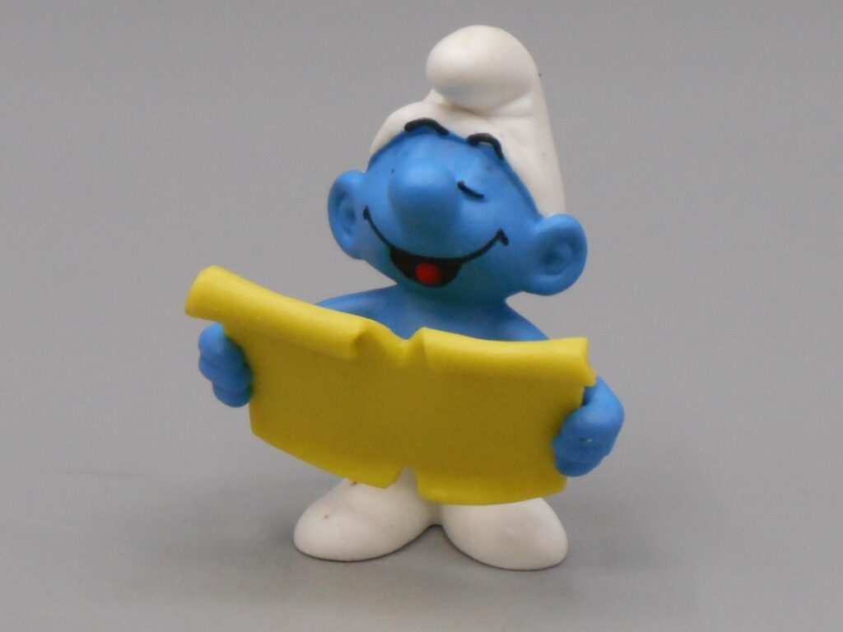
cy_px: 316
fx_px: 2557
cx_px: 422
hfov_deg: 18.7
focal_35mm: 105
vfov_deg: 14.1
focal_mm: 18.8
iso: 280
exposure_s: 1/250
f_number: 5.1
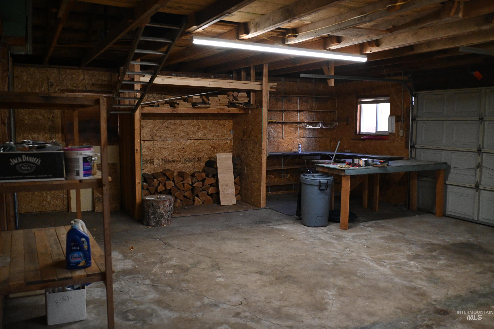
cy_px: 164
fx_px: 412
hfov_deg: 61.9
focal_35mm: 30
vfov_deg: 43.6
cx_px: 247
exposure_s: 1/160
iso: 2500
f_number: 2.8
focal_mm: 20
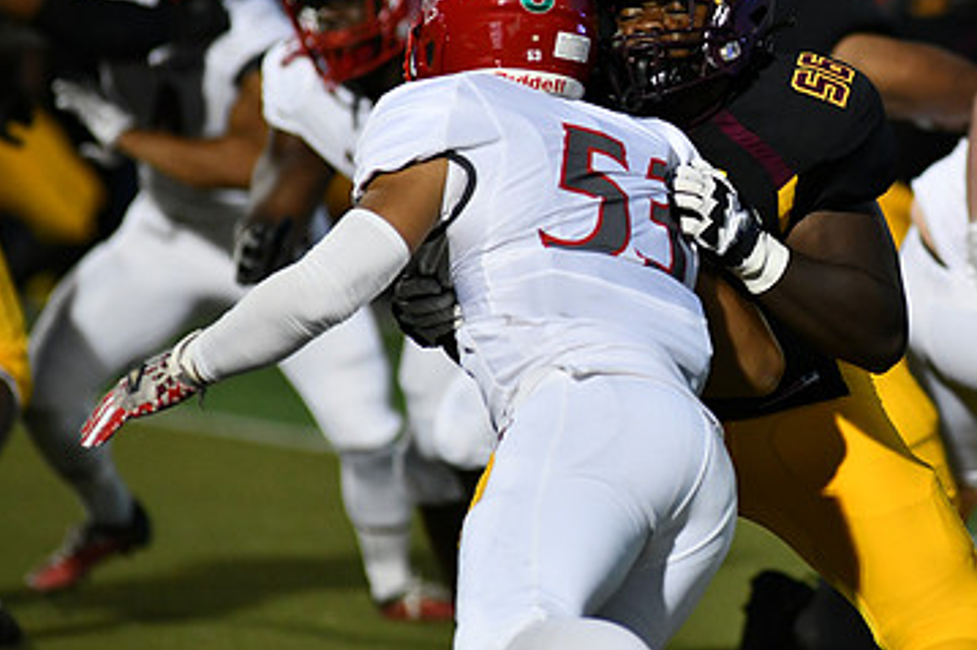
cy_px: 249
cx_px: 786
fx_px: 13156
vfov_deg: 2.8
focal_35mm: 485
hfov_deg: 4.3
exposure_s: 1/1250
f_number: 4
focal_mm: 300
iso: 2800
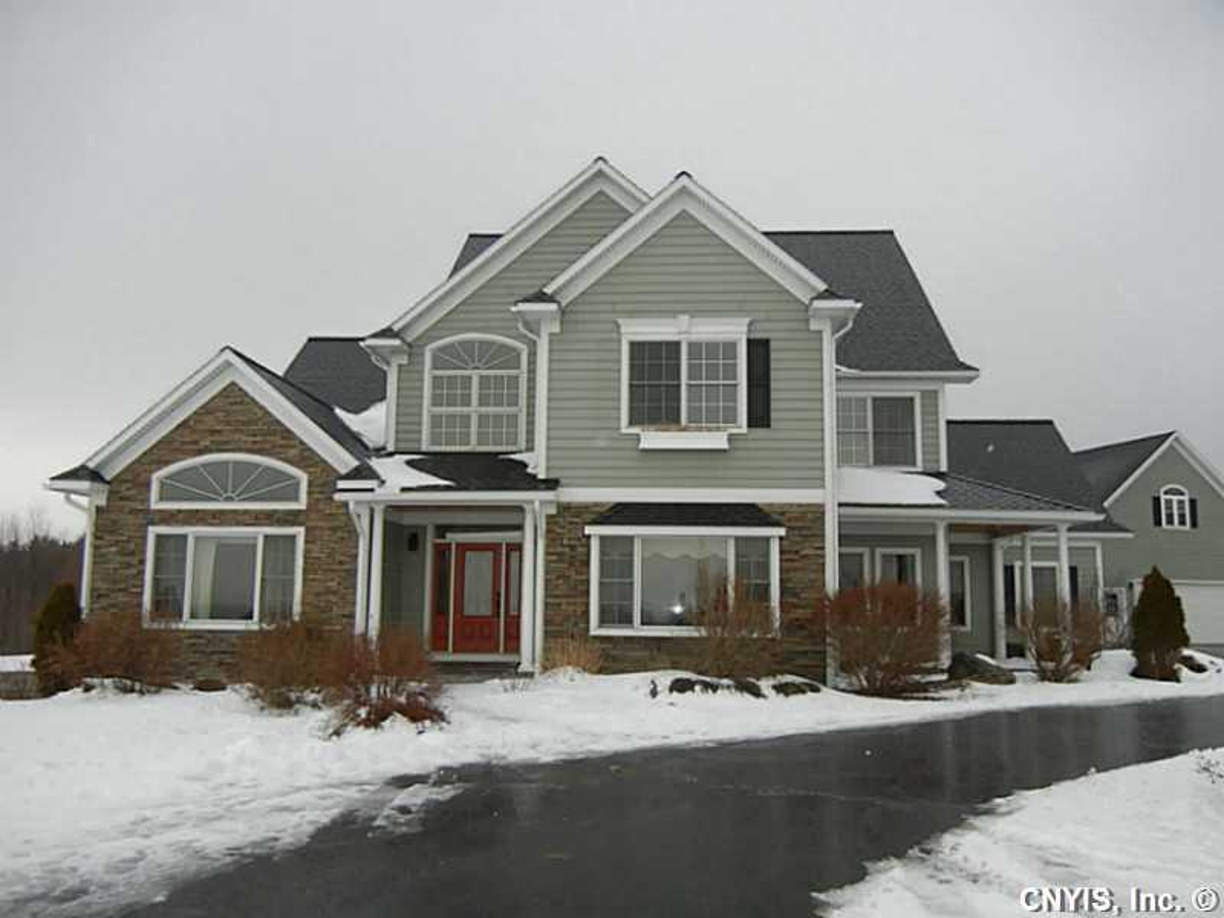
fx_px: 1061
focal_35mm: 30
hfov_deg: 60.0
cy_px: 459
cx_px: 612
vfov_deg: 46.8
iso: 160
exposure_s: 1/123
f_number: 3.5
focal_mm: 5.4
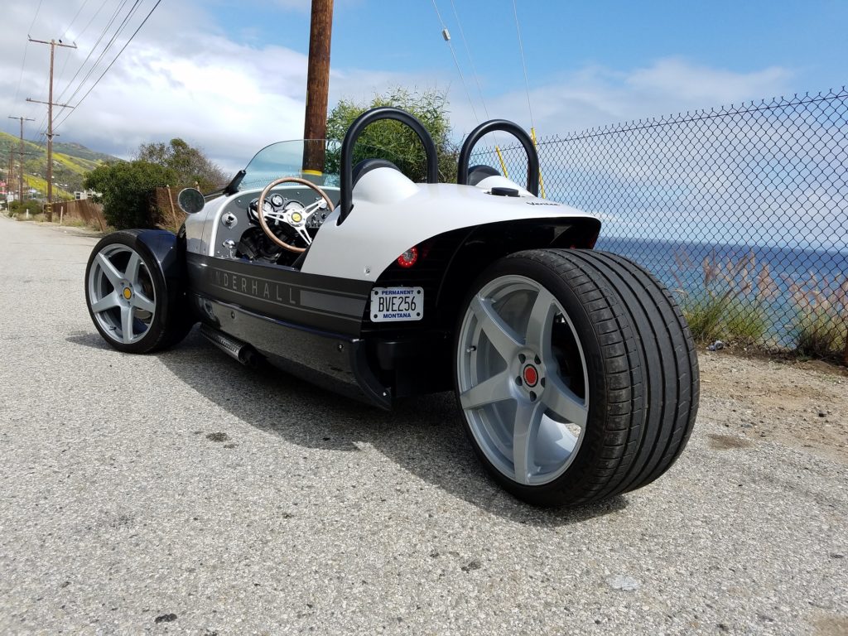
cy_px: 318
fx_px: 637
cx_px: 424
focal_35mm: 26
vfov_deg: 53.1
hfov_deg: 67.3
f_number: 1.7
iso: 50
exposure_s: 1/2800
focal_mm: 4.2
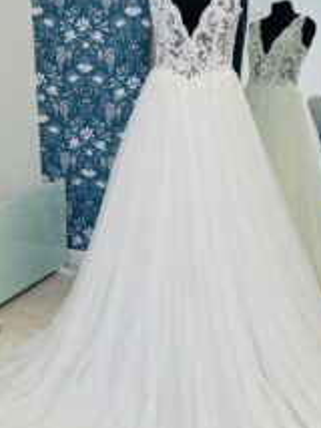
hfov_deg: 28.0
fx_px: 642
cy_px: 228
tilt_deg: -16.8
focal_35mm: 52
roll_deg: +0.0
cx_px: 189
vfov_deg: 36.8
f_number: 1.6
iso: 32
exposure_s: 1/100
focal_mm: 5.1
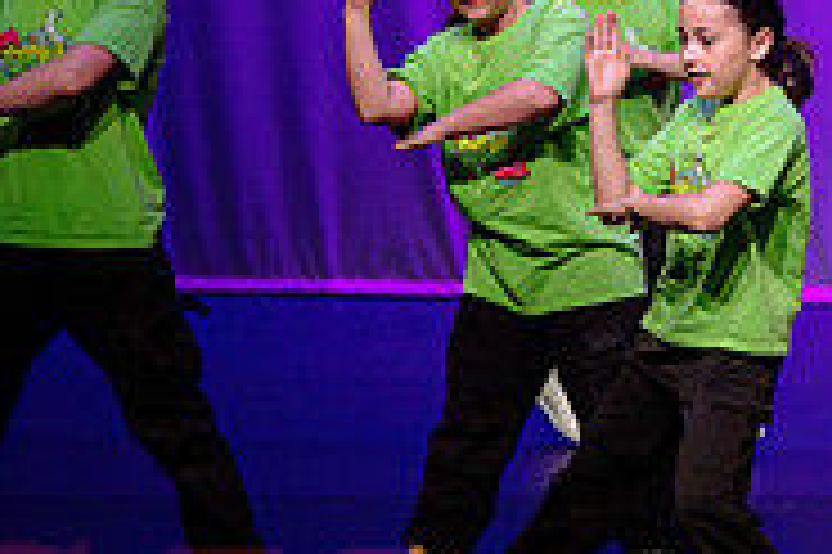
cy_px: 29
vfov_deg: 3.6
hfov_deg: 5.4
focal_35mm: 377
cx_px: 1228
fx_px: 8705
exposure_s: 1/500
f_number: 2.8
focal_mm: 120
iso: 1250
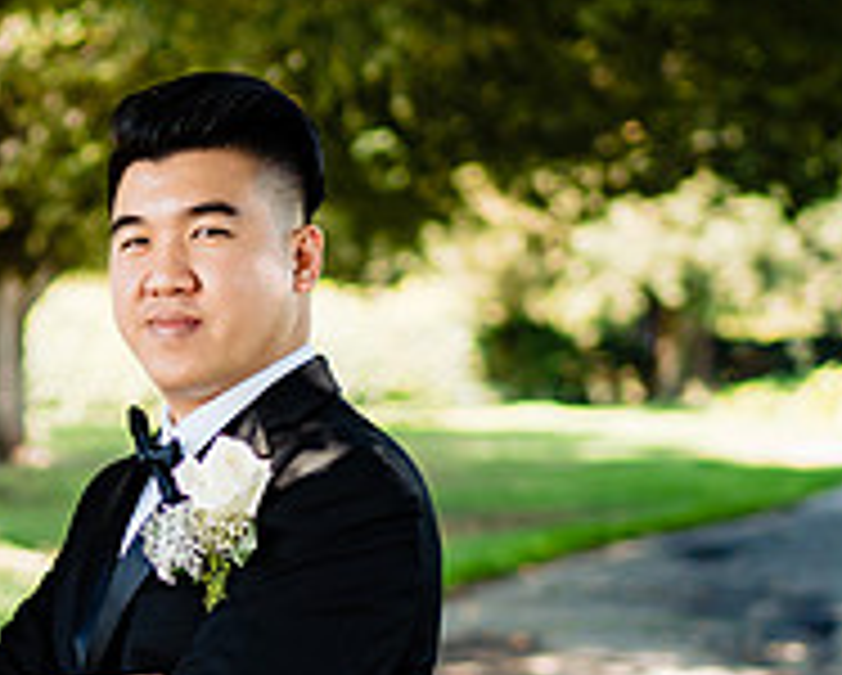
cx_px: -146
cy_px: 428
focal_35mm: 122
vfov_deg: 12.7
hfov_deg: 15.2
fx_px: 3043
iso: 100
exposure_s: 1/500
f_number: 1.6
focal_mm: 35
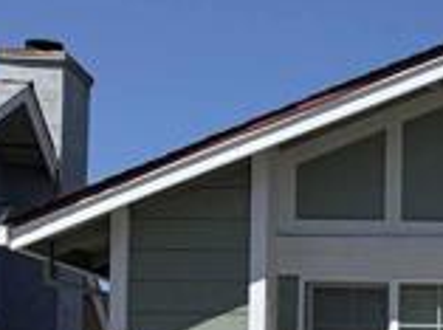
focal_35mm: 170
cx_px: 911
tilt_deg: +1.7
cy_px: 508
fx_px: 2171
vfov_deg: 8.5
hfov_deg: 10.6
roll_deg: +0.4
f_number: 1.6
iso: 50
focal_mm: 5.96
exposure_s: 1/6993
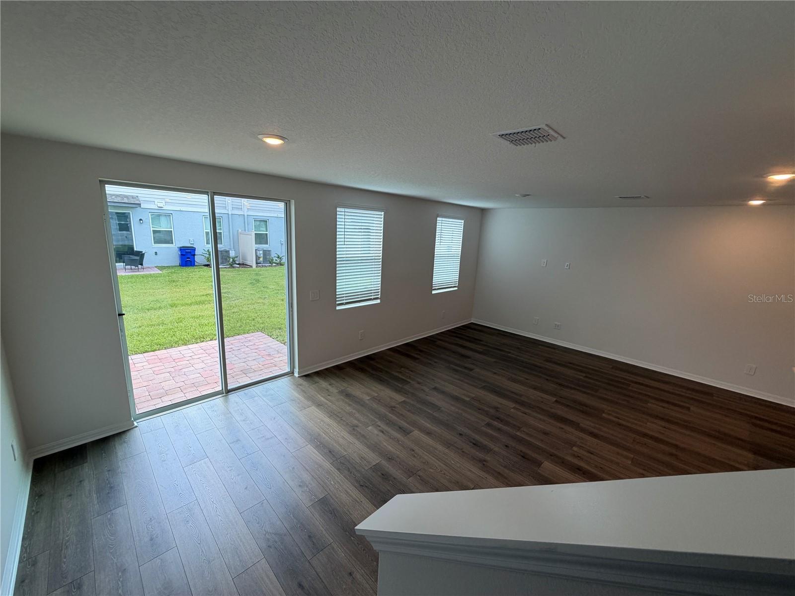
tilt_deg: -12.4
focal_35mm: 14
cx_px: 398
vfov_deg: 85.7
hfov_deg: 102.1
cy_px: 298
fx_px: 322
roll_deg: -3.1
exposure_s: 1/120
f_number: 2.2
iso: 64
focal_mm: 2.22
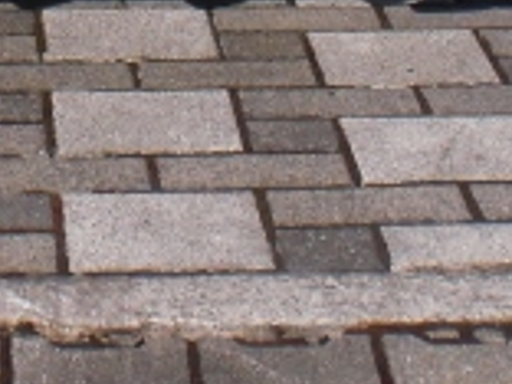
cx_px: 7
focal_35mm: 195
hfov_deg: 10.1
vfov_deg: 7.3
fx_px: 2884
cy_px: -456
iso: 64
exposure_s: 1/400
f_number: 5.6
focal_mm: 6.3
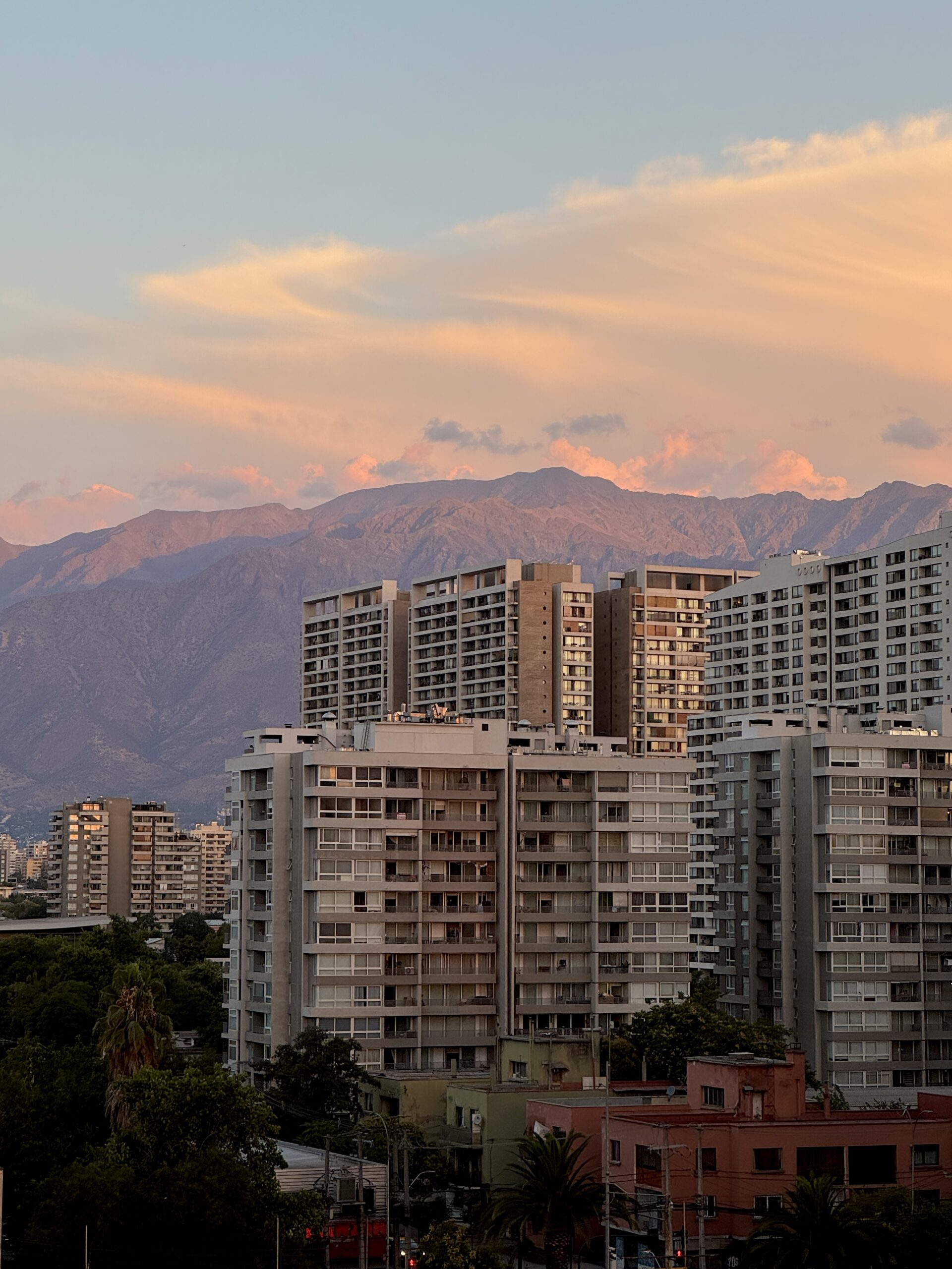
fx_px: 2824
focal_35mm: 77
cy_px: 634
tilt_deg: +6.9
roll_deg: +1.2
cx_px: 476
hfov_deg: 19.1
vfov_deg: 25.3
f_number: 2.8
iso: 32
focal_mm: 9
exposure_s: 1/99
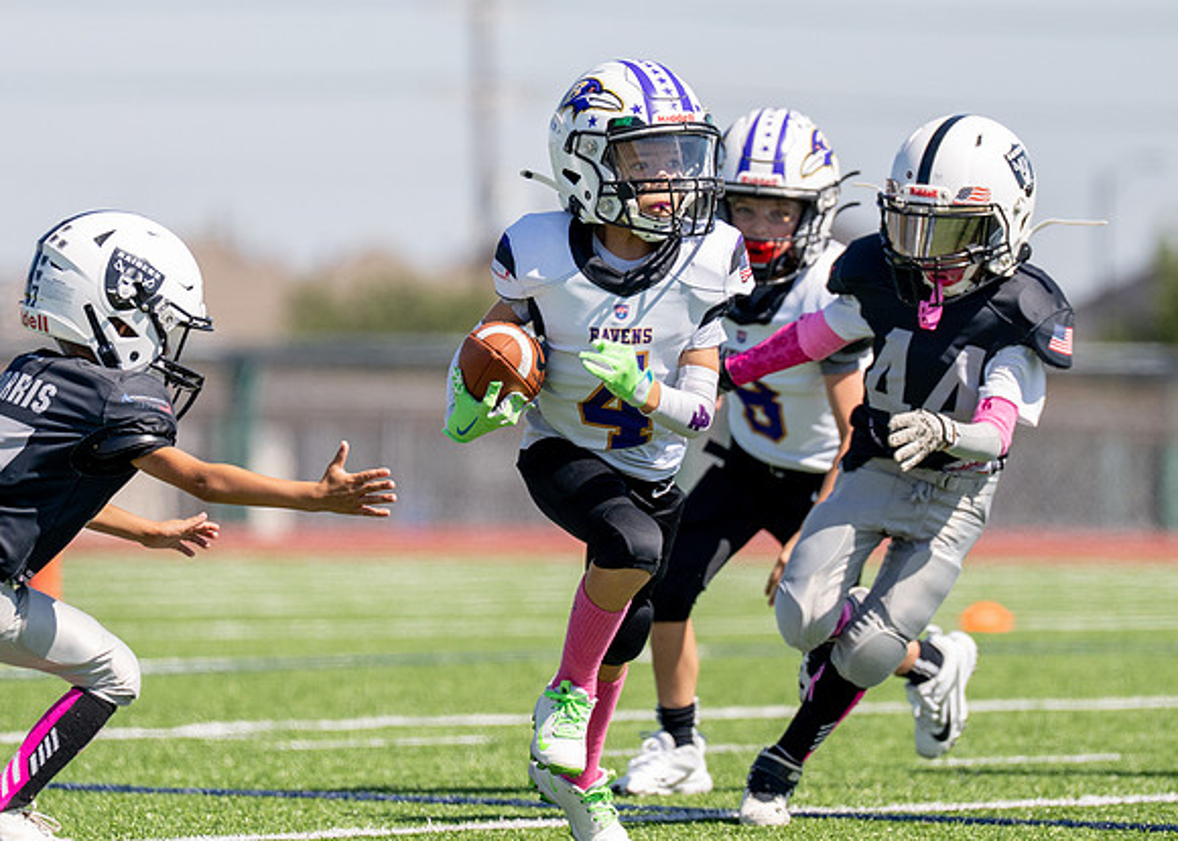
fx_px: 12939
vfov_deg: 3.7
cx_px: 561
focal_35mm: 387
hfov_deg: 5.2
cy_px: 415
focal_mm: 200
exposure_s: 1/4000
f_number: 2.8
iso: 200
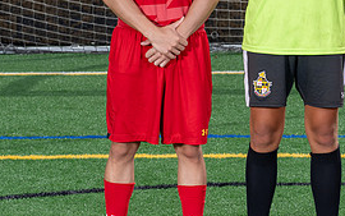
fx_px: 2210
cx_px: 431
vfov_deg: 5.6
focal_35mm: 235
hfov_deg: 8.8
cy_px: -7
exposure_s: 1/160
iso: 64
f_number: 8
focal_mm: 70
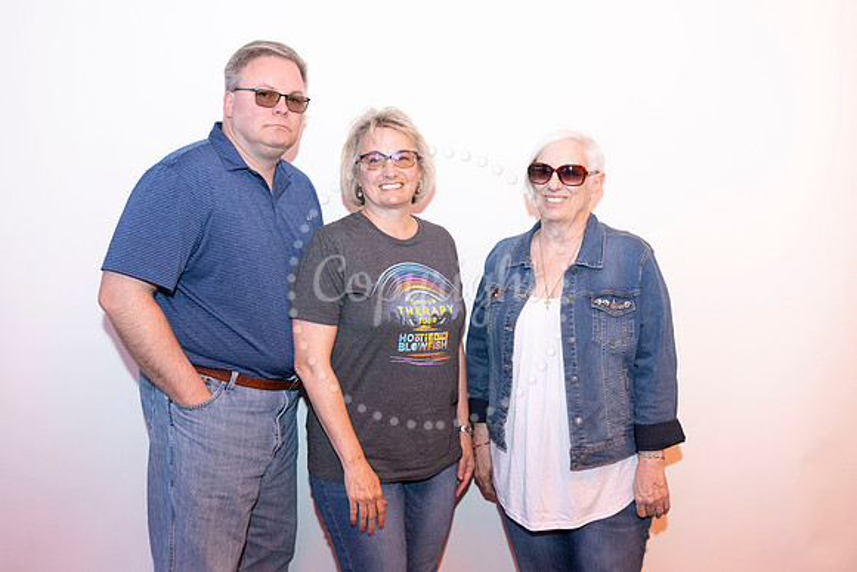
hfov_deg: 54.4
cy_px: 286
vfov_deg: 37.9
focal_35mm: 35
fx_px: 833
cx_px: 428
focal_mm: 35
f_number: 5.6
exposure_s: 1/60
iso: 1000
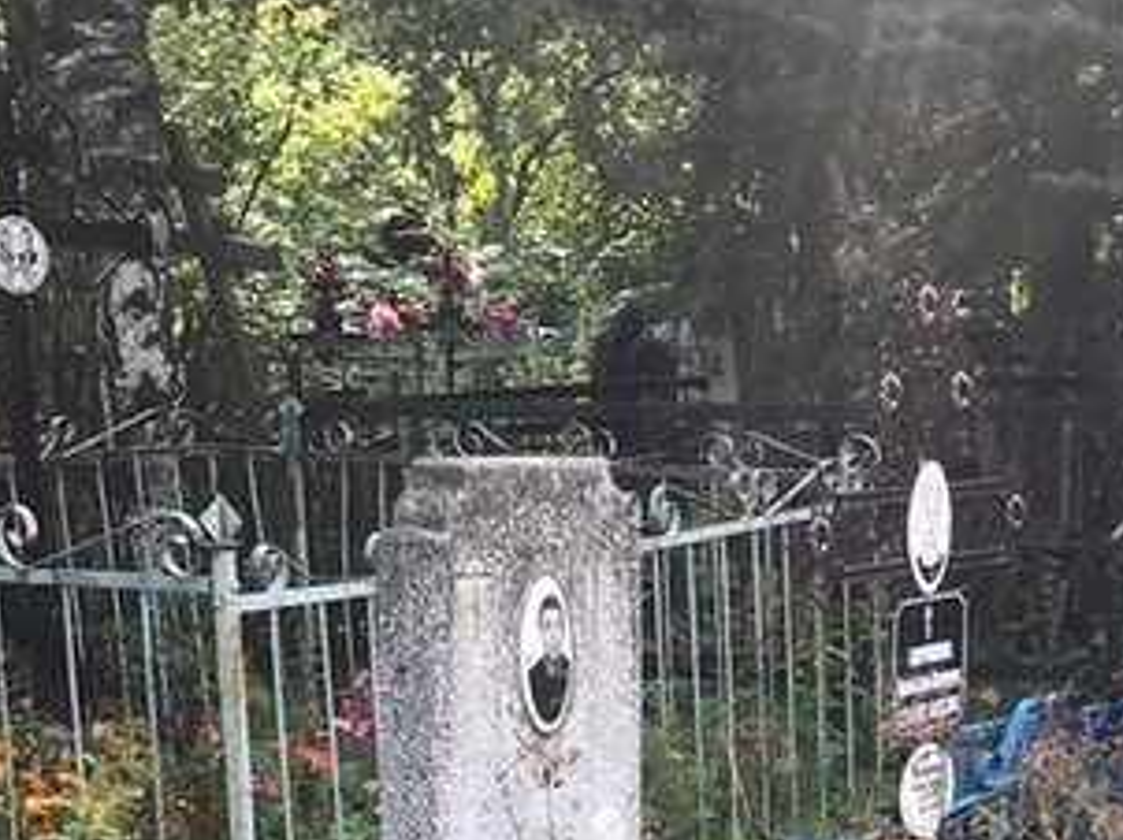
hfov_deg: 20.5
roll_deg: -0.5
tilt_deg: -14.8
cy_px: 1234
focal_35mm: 95
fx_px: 3080
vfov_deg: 14.6
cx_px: 874
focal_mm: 3.99
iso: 20
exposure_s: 1/224
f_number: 1.8
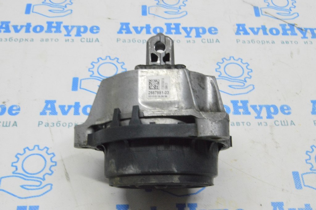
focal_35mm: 51
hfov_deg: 38.9
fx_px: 447
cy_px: 105
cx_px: 158
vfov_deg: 26.4
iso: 6400
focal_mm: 34
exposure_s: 1/20
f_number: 20
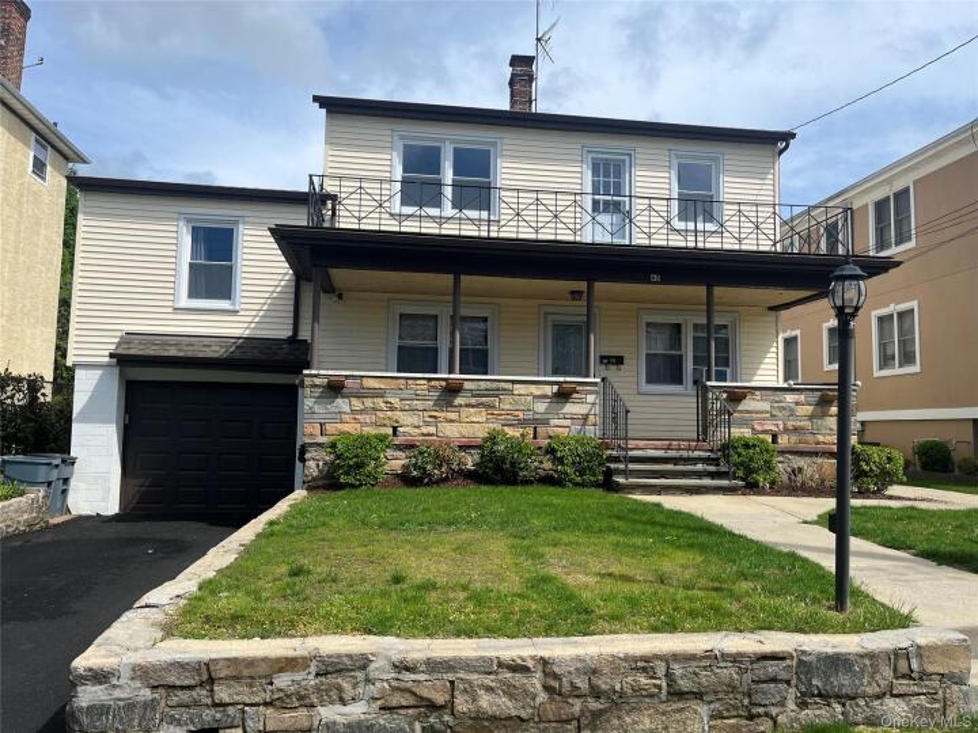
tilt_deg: +5.9
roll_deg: -1.4
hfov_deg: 67.3
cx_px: 489
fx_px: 735
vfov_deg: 53.1
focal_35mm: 26
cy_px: 366
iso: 50
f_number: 1.6
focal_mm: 5.1
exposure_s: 1/3876
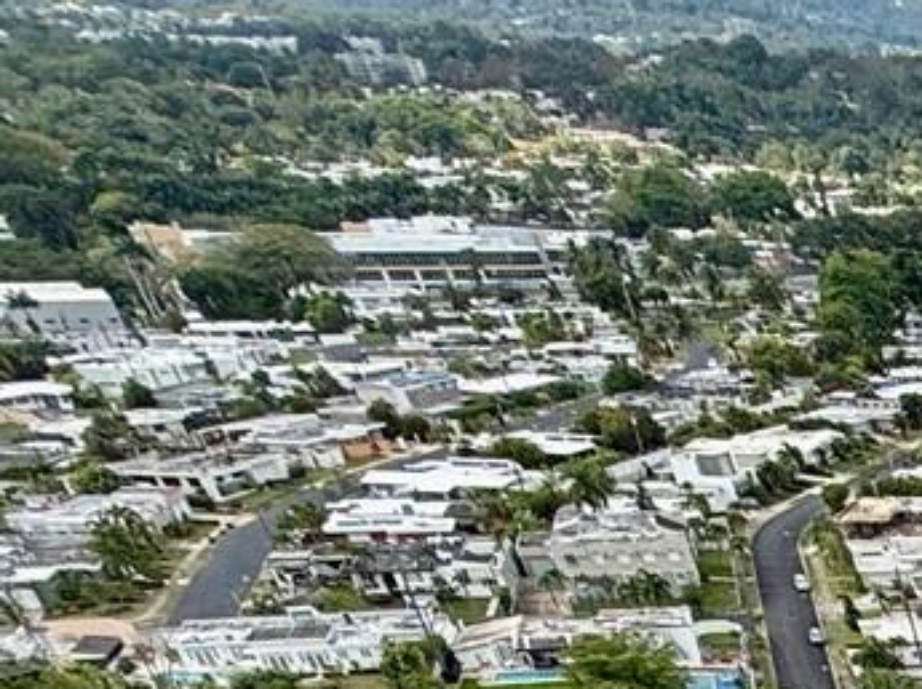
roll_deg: -3.5
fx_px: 1729
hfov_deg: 18.0
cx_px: 1919
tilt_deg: -38.0
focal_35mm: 65
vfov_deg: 16.1
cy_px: 1471
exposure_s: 1/876
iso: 50
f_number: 2.2
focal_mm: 2.22
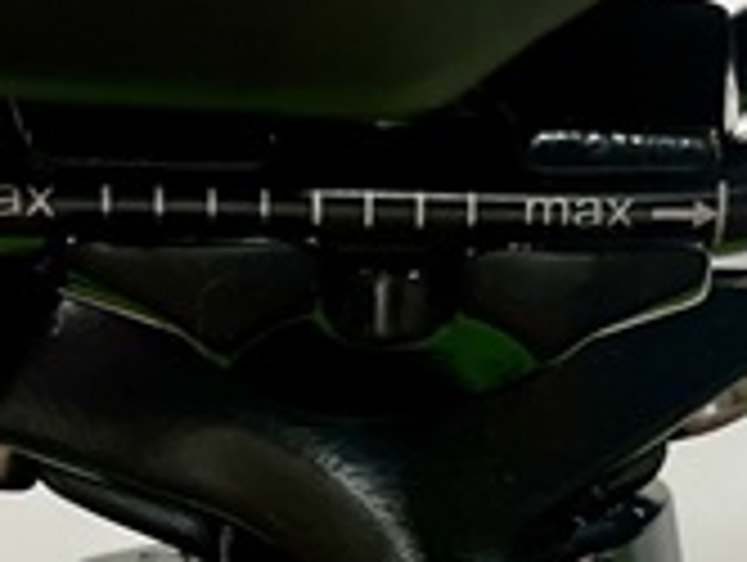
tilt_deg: -14.5
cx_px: 454
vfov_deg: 11.7
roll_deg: -7.3
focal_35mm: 125
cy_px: 638
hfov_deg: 15.7
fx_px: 2701
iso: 125
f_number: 1.6
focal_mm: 5.1
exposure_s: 1/100
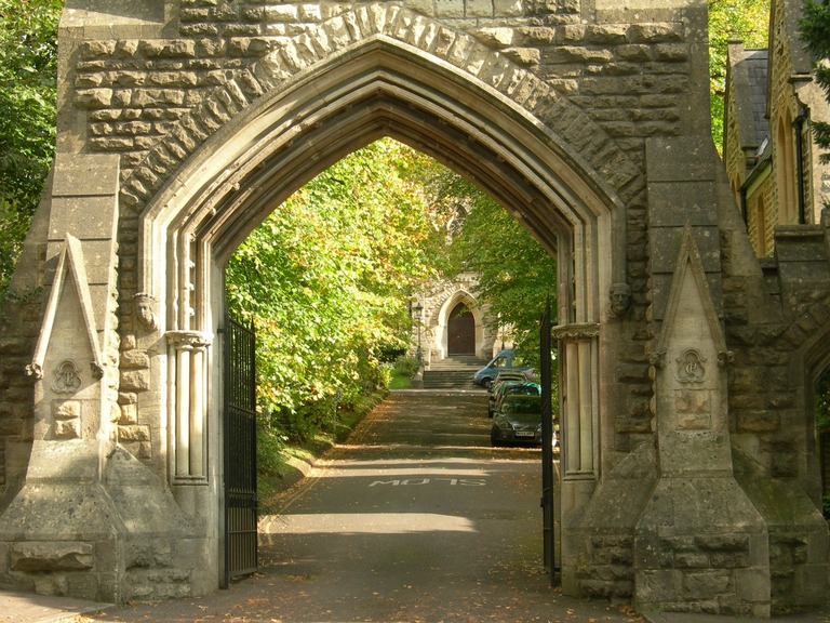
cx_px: 415
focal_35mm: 72
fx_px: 1726
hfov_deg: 27.0
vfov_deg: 20.4
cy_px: 312
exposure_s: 1/54.6
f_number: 6.3
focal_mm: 14.9
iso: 50
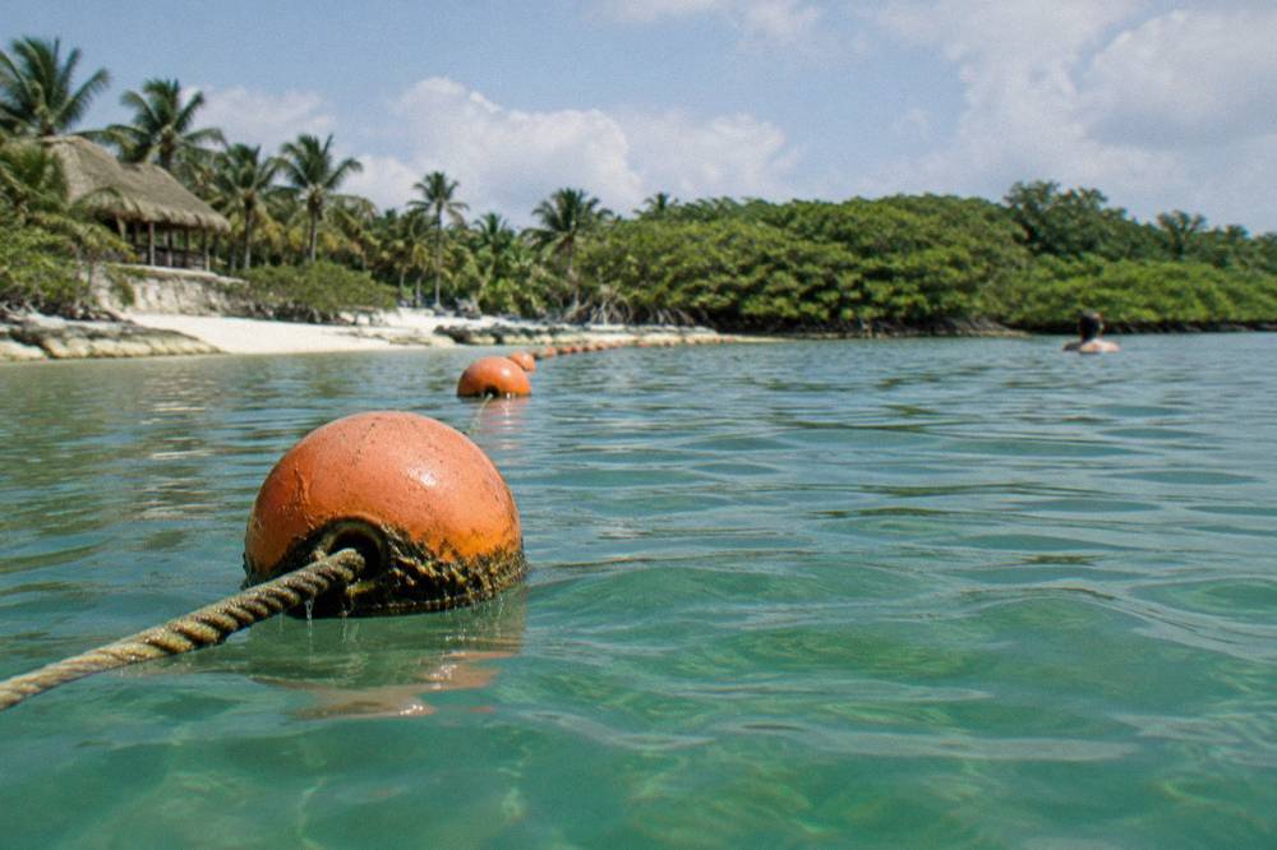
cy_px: 425
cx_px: 638
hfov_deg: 51.9
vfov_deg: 35.9
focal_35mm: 37
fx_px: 1312
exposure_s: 1/1250
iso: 160
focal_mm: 37
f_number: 4
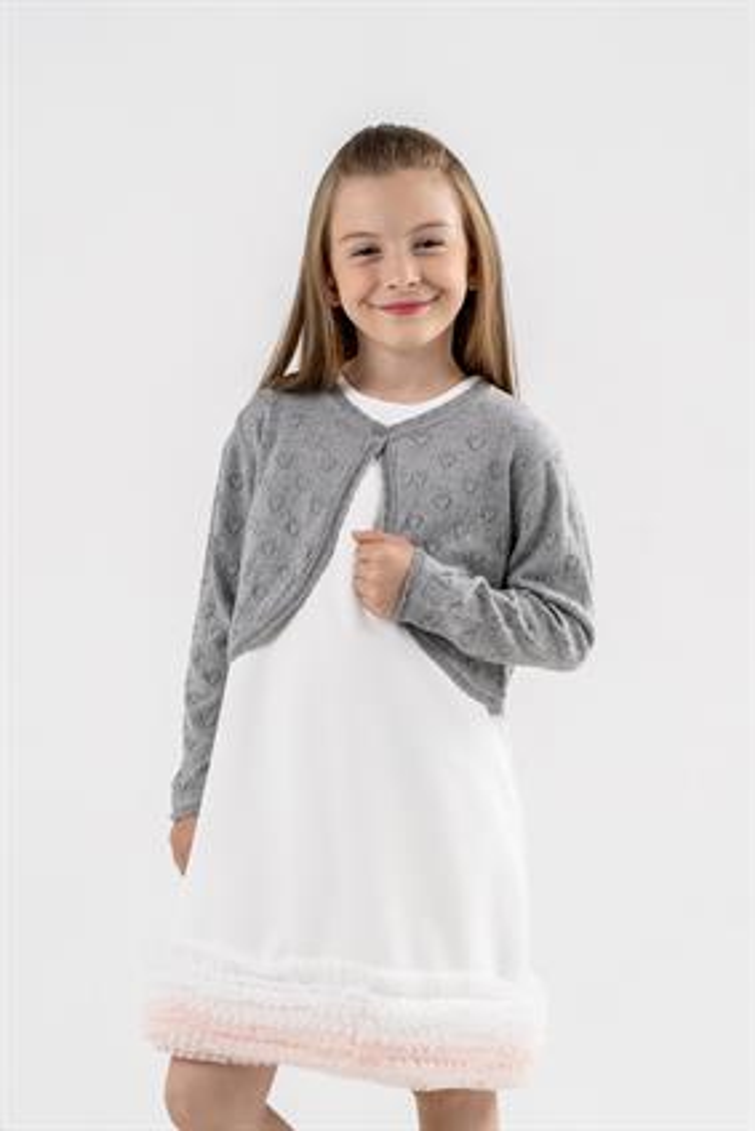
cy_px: 566
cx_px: 378
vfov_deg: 17.5
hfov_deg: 11.7
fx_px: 3677
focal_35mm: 117
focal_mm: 117
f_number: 3.2
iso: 250
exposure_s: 1/400
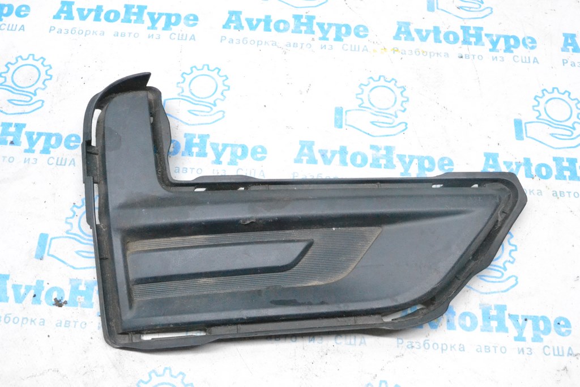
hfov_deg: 49.5
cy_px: 194
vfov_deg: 34.2
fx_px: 628
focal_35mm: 39
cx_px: 290
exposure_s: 1/125
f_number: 10
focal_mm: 26
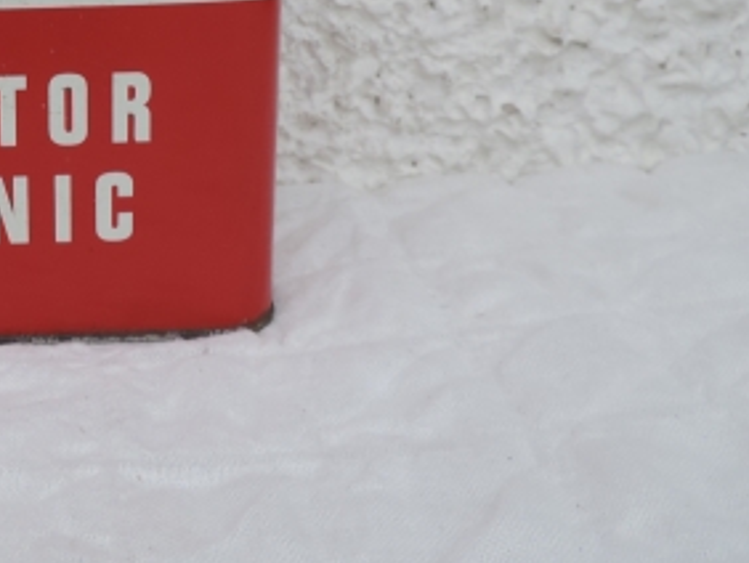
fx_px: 1104
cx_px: -27
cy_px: 8
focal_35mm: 51
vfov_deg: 27.1
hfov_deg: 33.7
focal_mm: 4.3
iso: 80
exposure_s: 1/320
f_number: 3
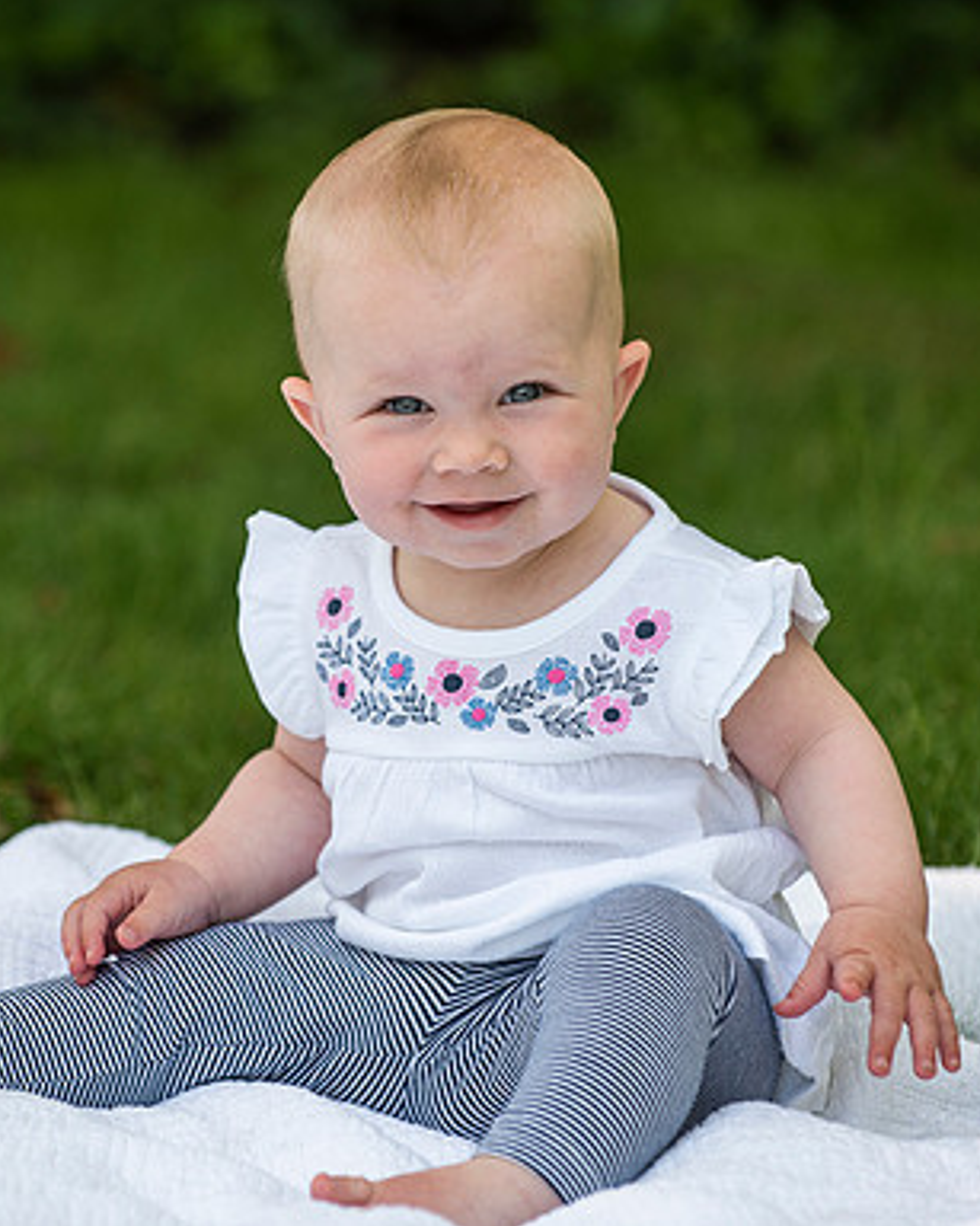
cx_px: 345
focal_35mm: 227
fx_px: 8233
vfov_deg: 8.5
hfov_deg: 6.8
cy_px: 611
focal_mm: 160
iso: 160
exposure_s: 1/320
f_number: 4
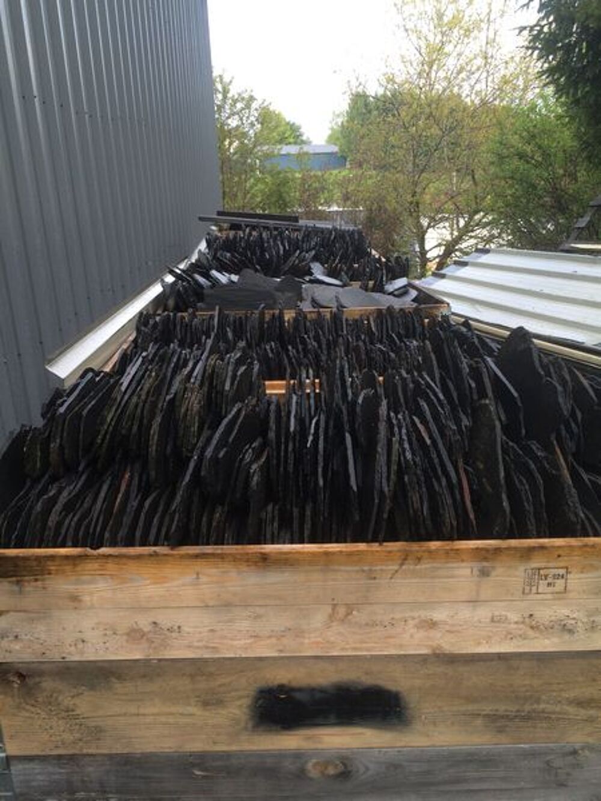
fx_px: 671
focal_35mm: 29
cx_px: 300
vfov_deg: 61.7
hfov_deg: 48.2
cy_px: 400
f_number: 2.2
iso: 32
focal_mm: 4.15
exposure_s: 1/105
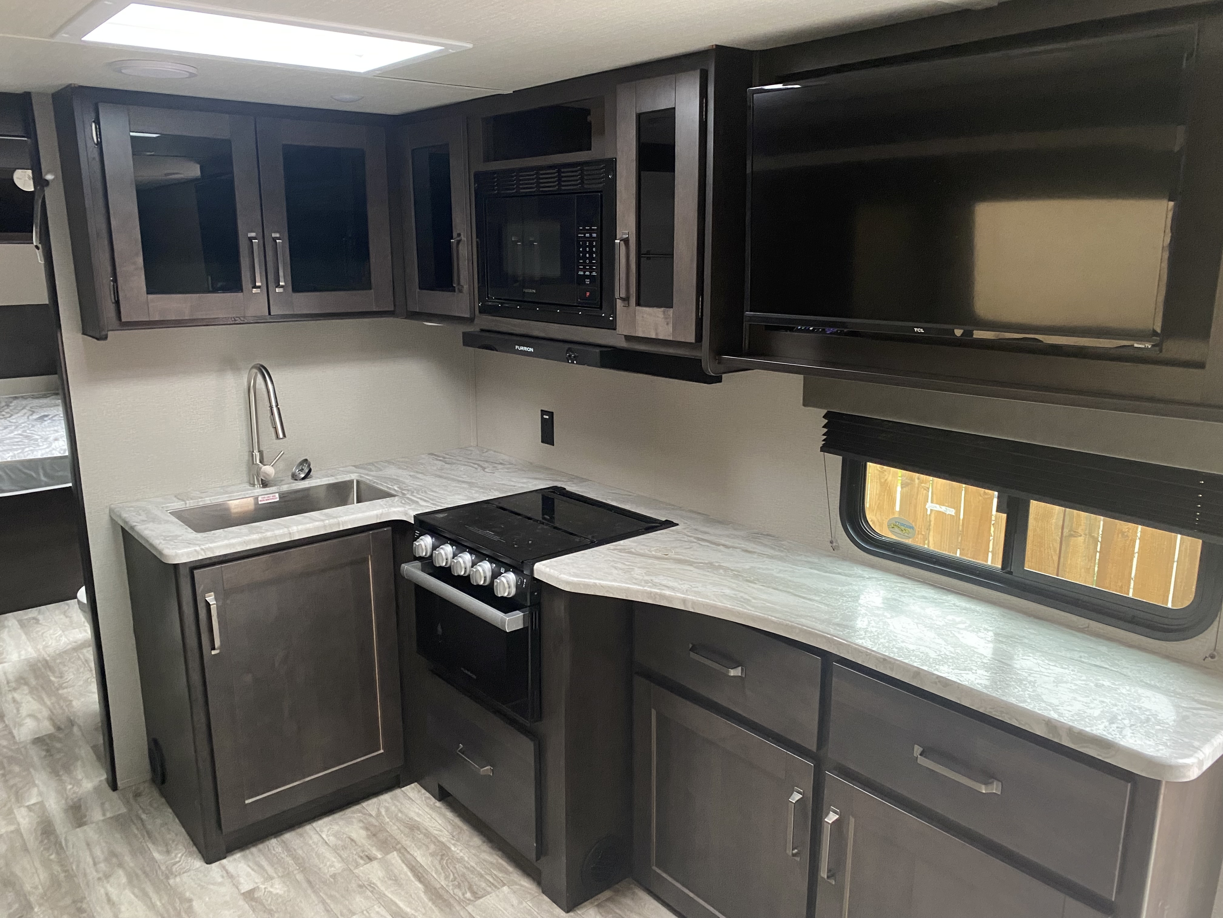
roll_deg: +0.0
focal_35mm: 26
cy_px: 459
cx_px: 612
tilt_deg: -12.3
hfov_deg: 67.3
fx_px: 919
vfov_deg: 53.1
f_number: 1.8
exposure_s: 1/33
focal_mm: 4.25
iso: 640
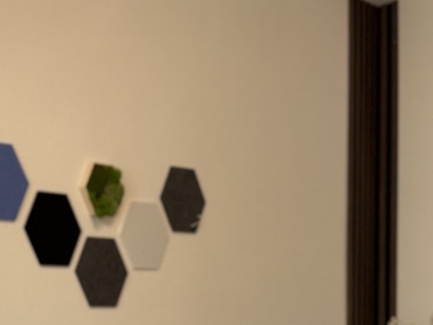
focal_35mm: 77
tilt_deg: -2.2
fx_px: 963
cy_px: 453
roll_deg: +1.0
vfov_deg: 17.6
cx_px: -99
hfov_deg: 23.0
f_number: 1.6
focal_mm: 5.96
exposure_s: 1/60
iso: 125
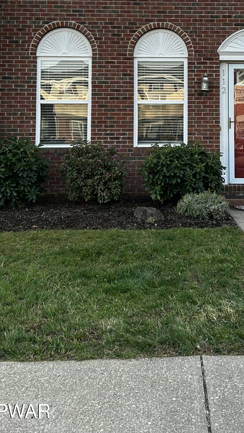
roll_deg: +0.6
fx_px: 506
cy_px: 106
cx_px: 185
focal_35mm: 44
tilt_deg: +5.5
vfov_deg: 44.8
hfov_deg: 26.7
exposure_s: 1/418
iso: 50
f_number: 1.5
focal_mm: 5.7
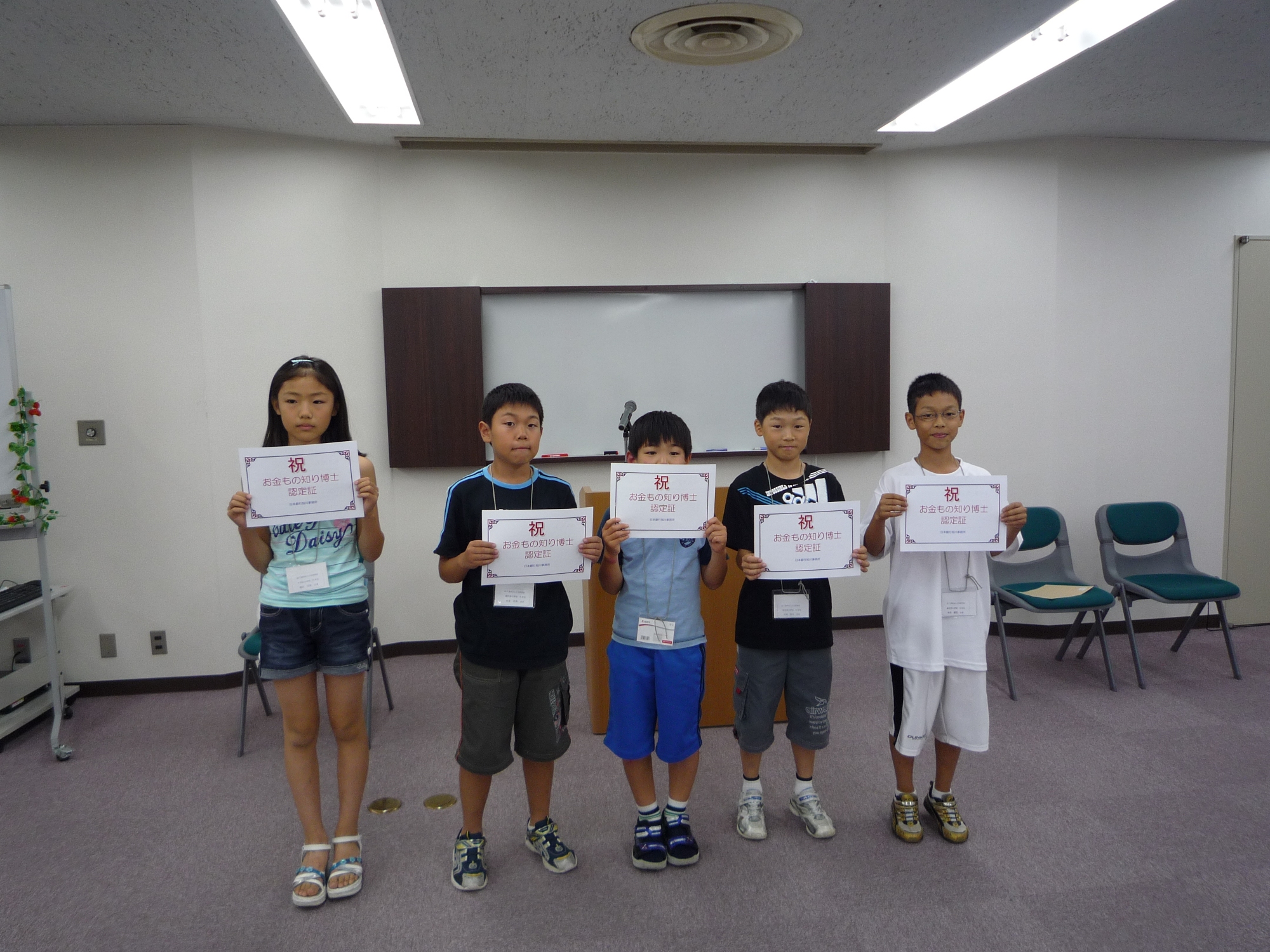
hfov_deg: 69.4
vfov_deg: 54.9
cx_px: 635
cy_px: 476
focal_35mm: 25
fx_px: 917
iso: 100
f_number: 2.8
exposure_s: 1/60
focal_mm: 4.4
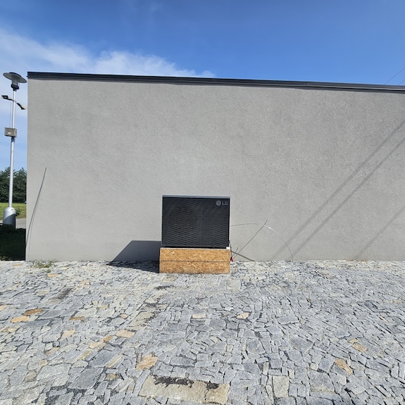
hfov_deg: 87.0
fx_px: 212
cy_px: 208
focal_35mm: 16
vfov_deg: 87.4
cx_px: 228
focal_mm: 2.2
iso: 50
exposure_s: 1/3381
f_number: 2.2
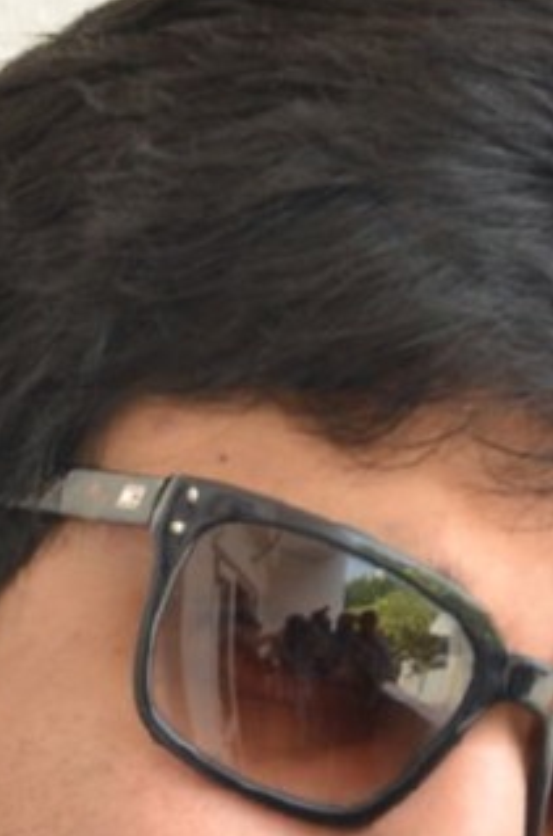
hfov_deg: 2.7
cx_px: 440
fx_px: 11537
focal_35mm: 498
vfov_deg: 4.1
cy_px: 1568
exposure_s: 1/125
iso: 500
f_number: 5.6
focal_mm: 70
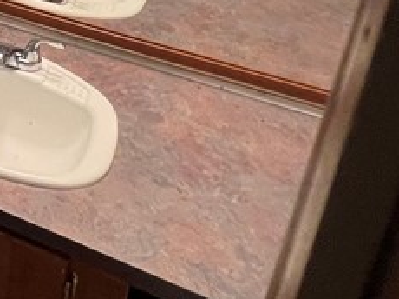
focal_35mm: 58
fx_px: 668
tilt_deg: -20.5
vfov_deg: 20.8
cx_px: -212
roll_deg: -0.2
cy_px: -167
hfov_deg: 24.9
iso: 160
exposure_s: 1/60
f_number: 1.8
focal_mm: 1.57
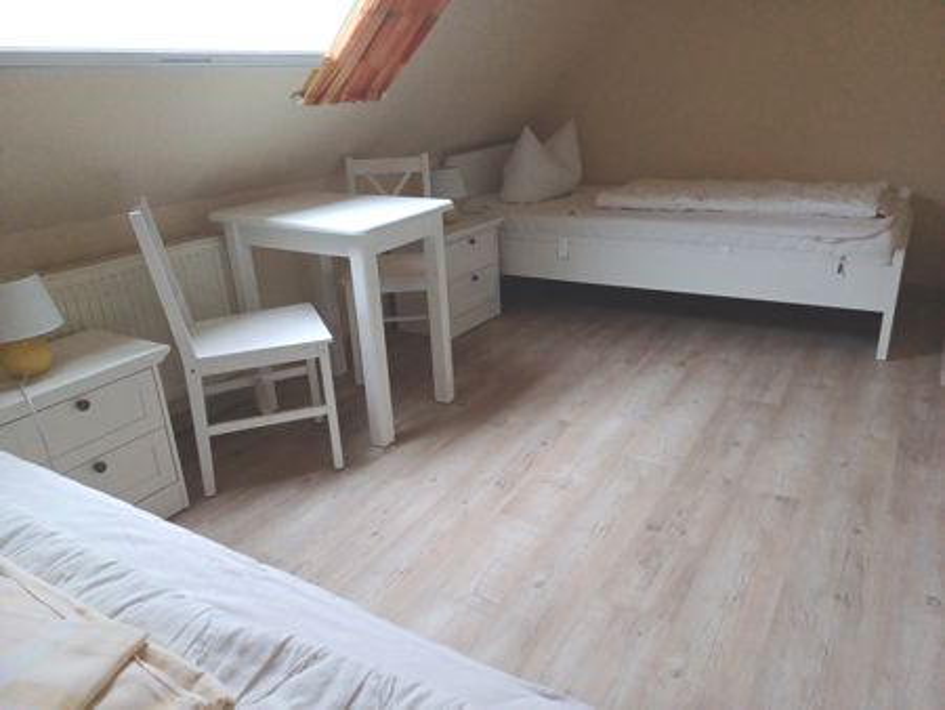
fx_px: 683
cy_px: 355
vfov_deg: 54.9
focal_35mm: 25
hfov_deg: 69.4
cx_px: 472
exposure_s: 1/33
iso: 320
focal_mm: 4.65
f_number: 1.8
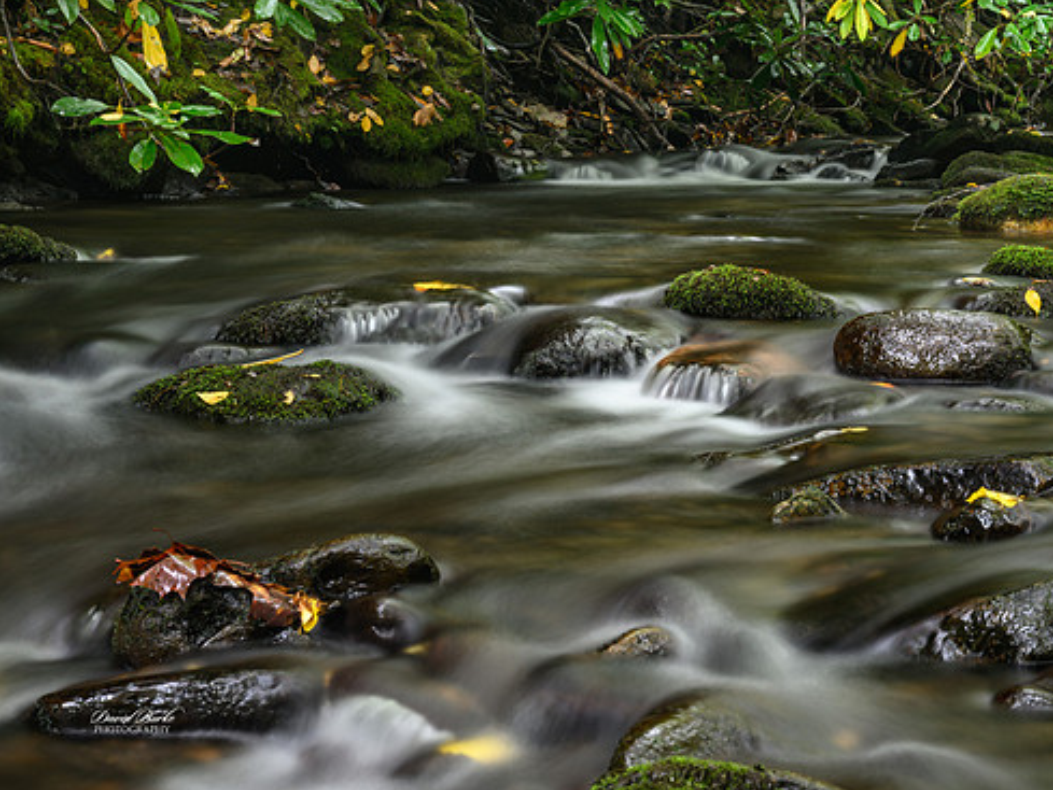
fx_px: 2221
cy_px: 382
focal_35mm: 73
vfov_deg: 20.2
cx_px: 622
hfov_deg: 26.6
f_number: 16
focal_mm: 64
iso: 64
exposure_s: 8
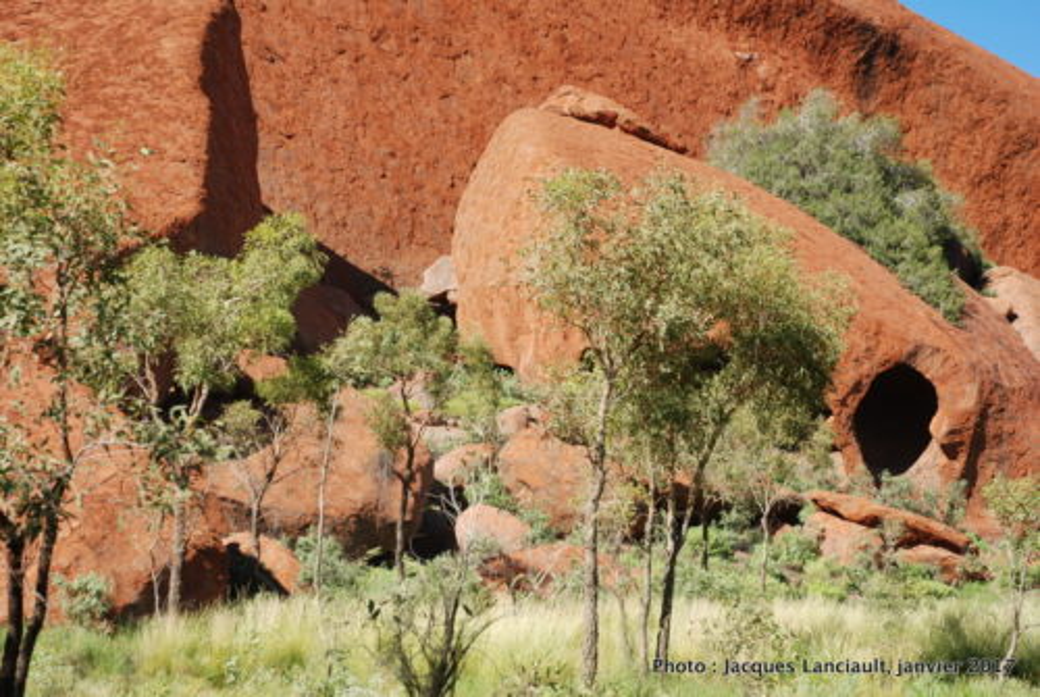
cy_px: 348
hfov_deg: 33.4
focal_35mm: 60
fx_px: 1736
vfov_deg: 22.7
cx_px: 520
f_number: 7.1
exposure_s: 1/200
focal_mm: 40
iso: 100
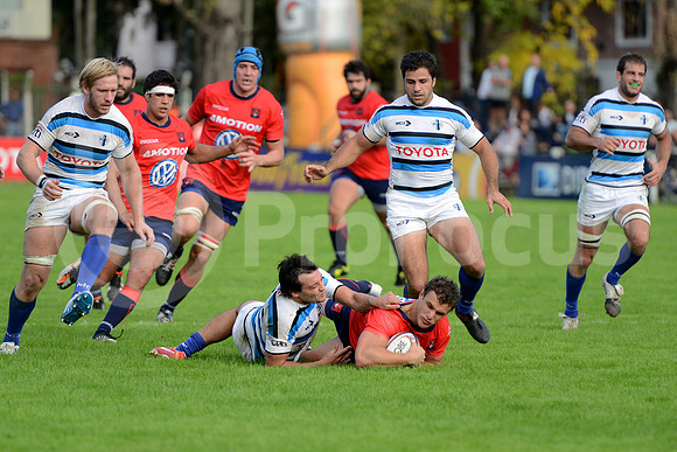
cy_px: 226
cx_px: 338
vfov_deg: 5.1
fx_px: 5078
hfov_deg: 7.6
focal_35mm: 270
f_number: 4
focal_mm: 270
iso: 500
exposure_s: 1/500
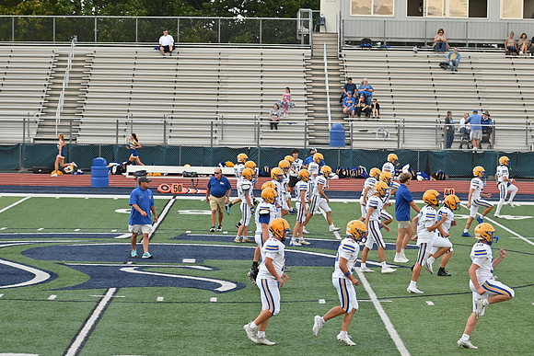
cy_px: 178
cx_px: 267
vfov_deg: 9.3
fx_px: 2181
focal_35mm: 147
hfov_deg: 14.0
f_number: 3.5
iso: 400
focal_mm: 98
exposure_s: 1/1600
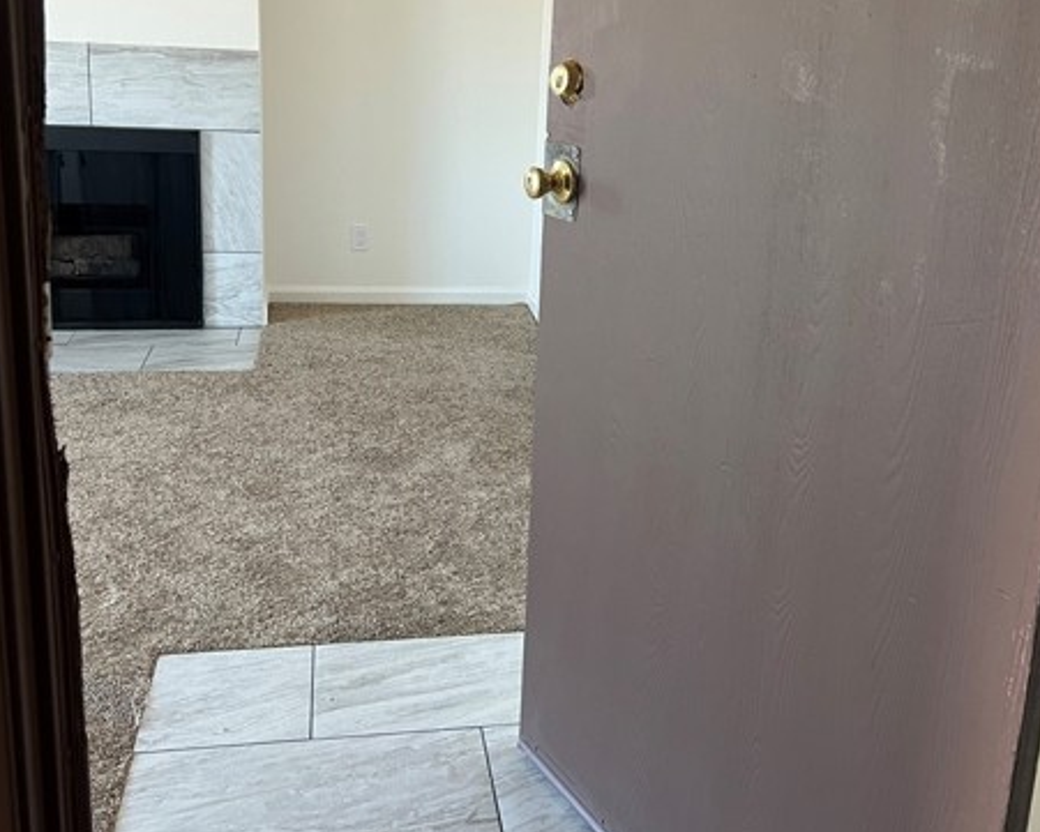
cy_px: 290
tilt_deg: -13.9
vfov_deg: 40.7
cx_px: 540
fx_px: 1108
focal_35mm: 36
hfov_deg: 50.3
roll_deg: -2.2
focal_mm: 5.7
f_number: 1.5
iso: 125
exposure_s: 1/88
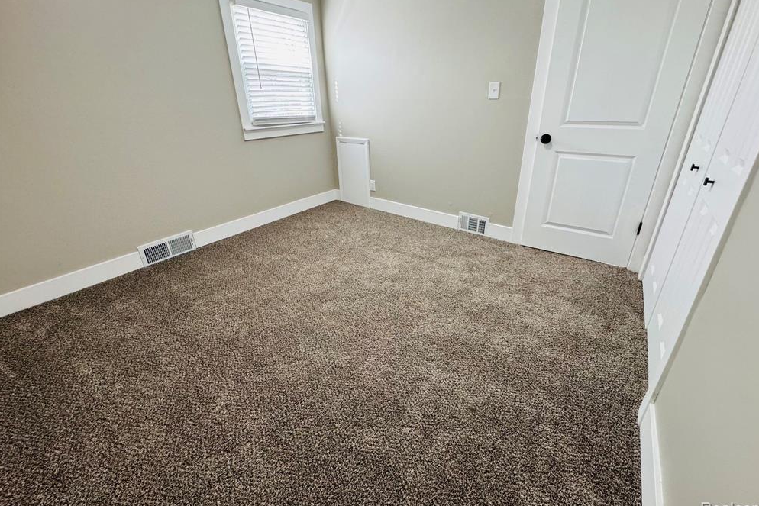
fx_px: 316
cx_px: 387
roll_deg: +0.7
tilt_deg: -23.5
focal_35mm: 15
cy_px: 227
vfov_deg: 77.1
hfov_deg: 100.4
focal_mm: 2.22
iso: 250
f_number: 2.2
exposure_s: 1/120
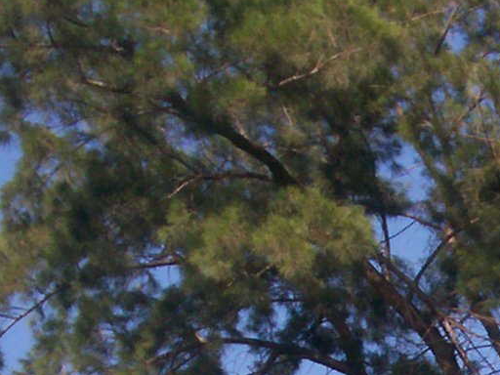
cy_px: 739
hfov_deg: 11.7
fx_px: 2340
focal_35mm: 162
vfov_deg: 8.7
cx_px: 718
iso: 100
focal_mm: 5.9
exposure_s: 1/453
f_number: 4.5
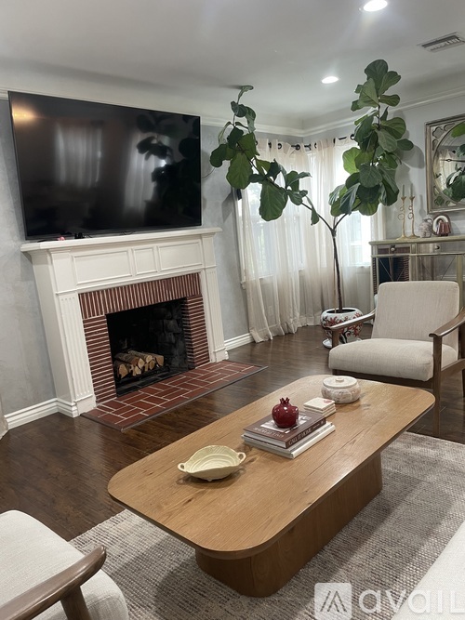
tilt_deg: -10.3
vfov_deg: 67.3
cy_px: 310
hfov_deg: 53.0
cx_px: 232
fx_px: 466
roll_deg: +6.4
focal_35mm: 26
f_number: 1.6
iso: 125
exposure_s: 1/60
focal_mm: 4.2
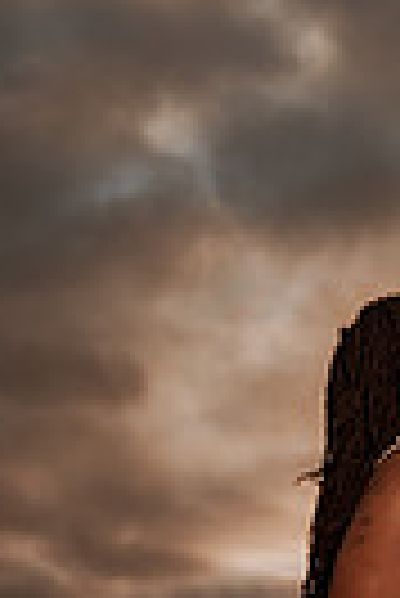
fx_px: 1346
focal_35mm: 81
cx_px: 389
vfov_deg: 23.0
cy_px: 715
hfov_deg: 16.6
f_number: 4
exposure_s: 1/1600
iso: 160
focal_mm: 24
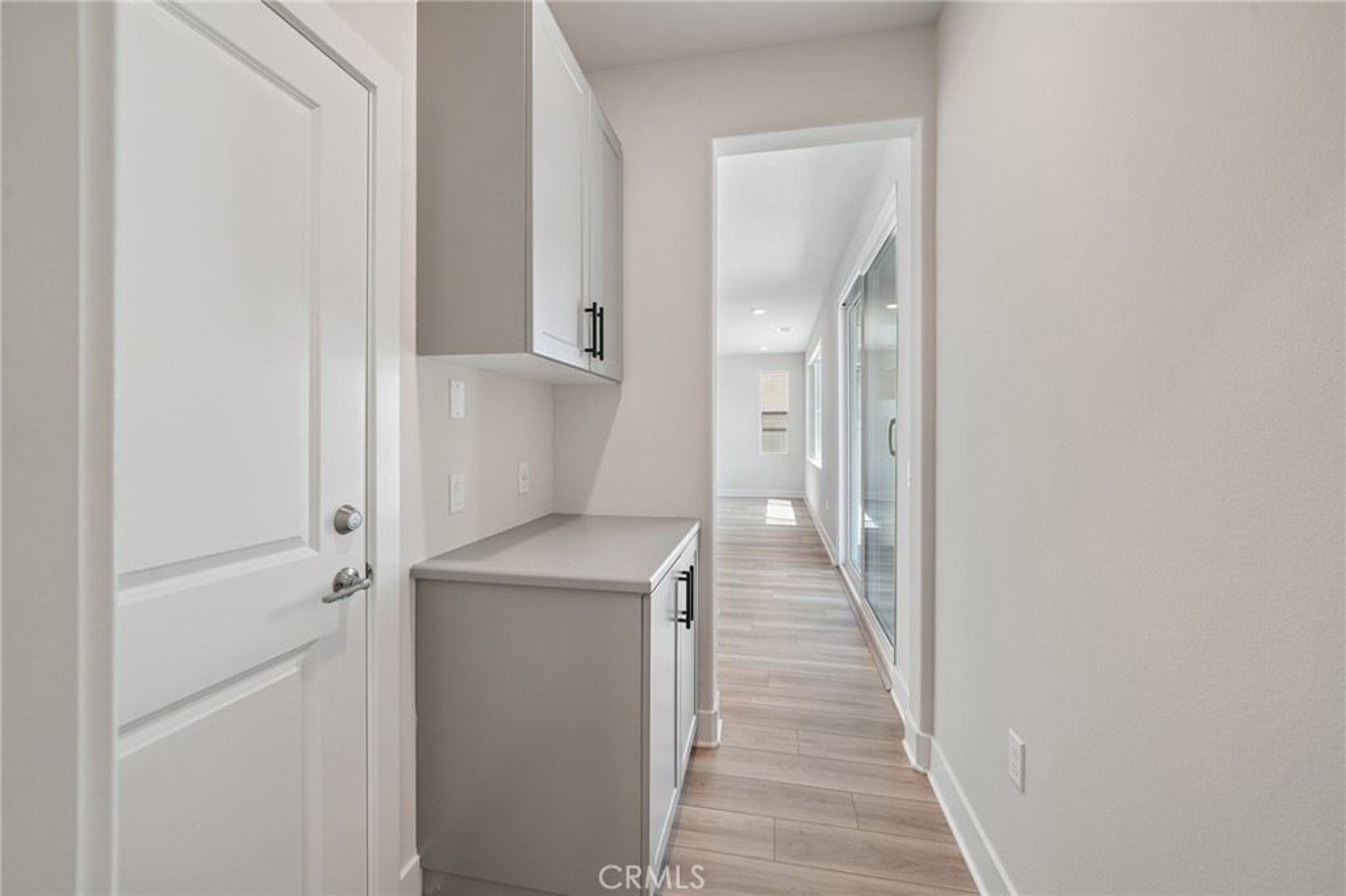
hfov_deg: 104.3
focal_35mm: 14
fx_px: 523
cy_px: 448
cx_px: 673
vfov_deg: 81.2
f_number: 8
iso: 400
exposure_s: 1/25
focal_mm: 14
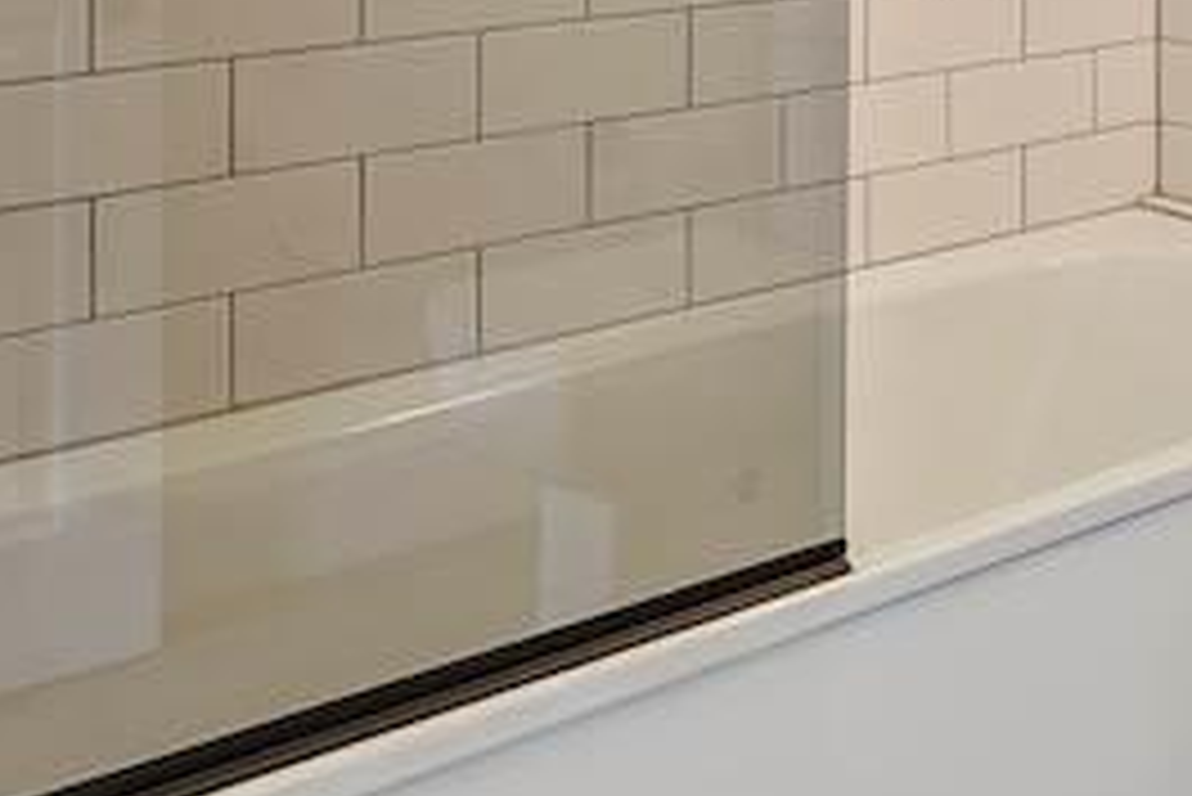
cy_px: -299
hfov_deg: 28.9
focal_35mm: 58
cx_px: 1493
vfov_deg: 20.8
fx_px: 1921
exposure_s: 1/2.5
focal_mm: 10
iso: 200
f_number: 8
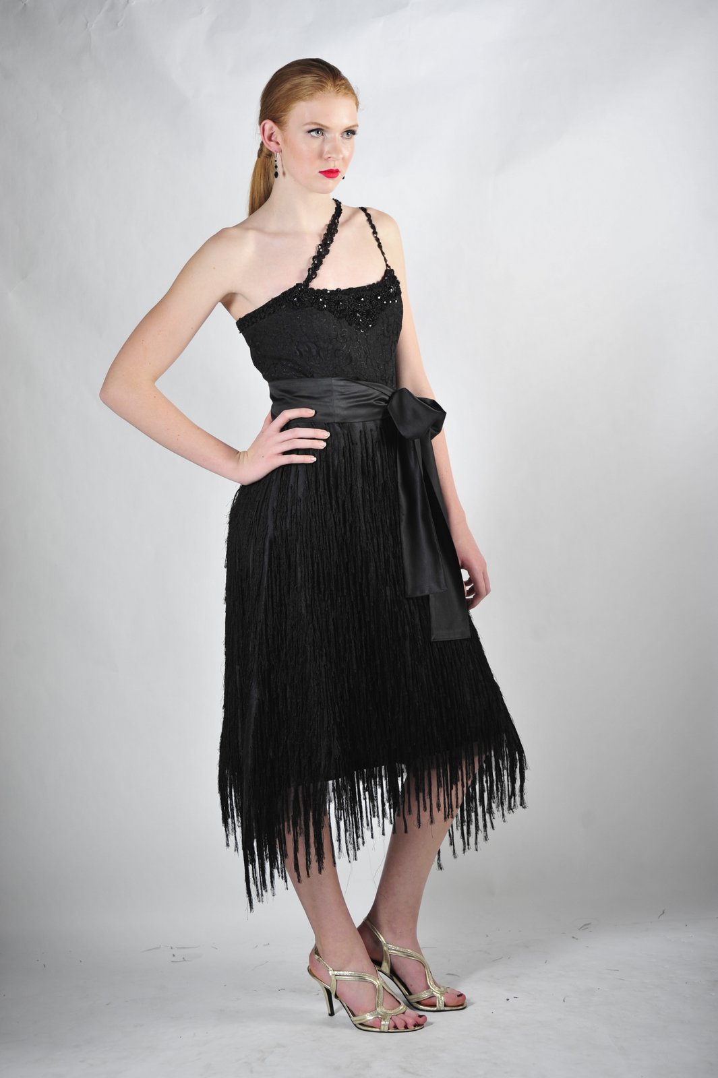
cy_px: 539
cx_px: 359
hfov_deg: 19.4
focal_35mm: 70
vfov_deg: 28.9
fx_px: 2096
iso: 400
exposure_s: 1/200
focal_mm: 70
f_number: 4.5
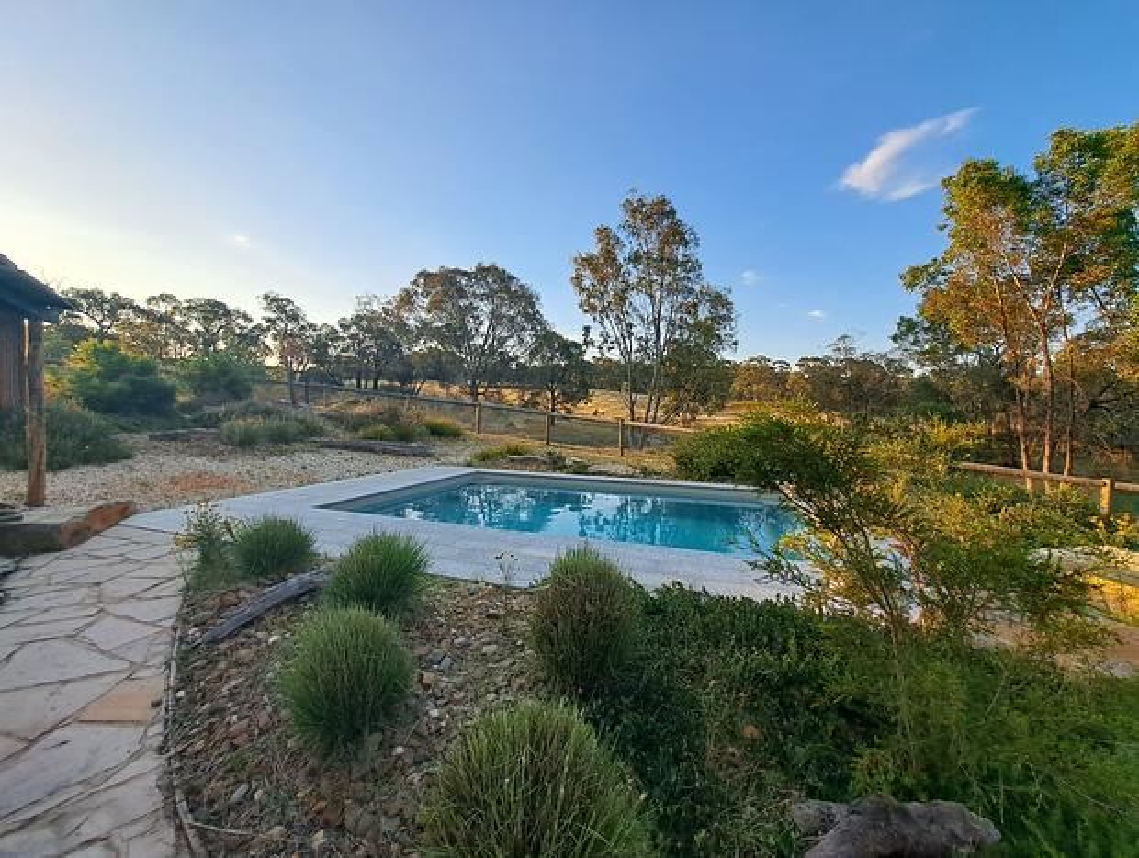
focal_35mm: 13
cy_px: 429
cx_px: 570
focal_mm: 1.74
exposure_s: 1/631
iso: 50
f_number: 2.2
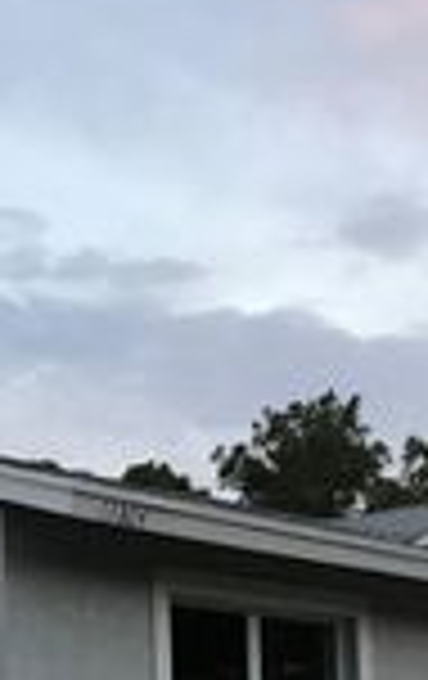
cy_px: 705
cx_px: -99
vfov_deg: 20.4
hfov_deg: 13.0
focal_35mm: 98
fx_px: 1820
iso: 25
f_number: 1.8
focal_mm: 3.99
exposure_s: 1/30
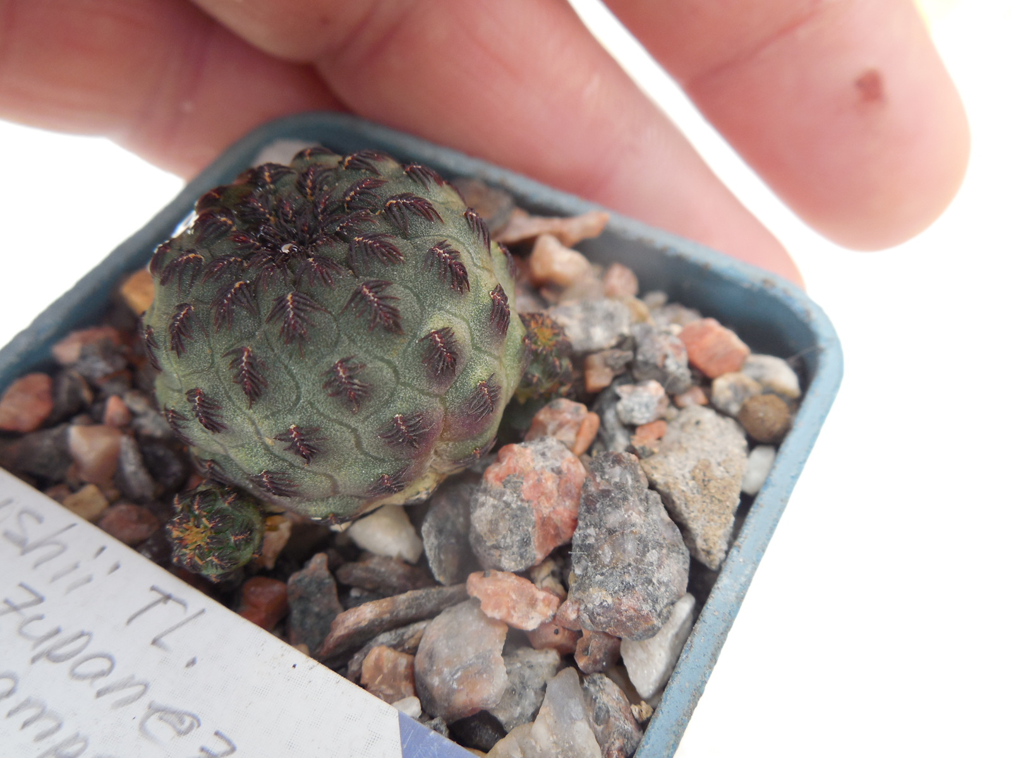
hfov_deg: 58.4
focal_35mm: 31
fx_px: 905
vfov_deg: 45.4
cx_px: 506
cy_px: 379
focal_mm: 5.6
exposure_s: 1/60
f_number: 3.6
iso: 125
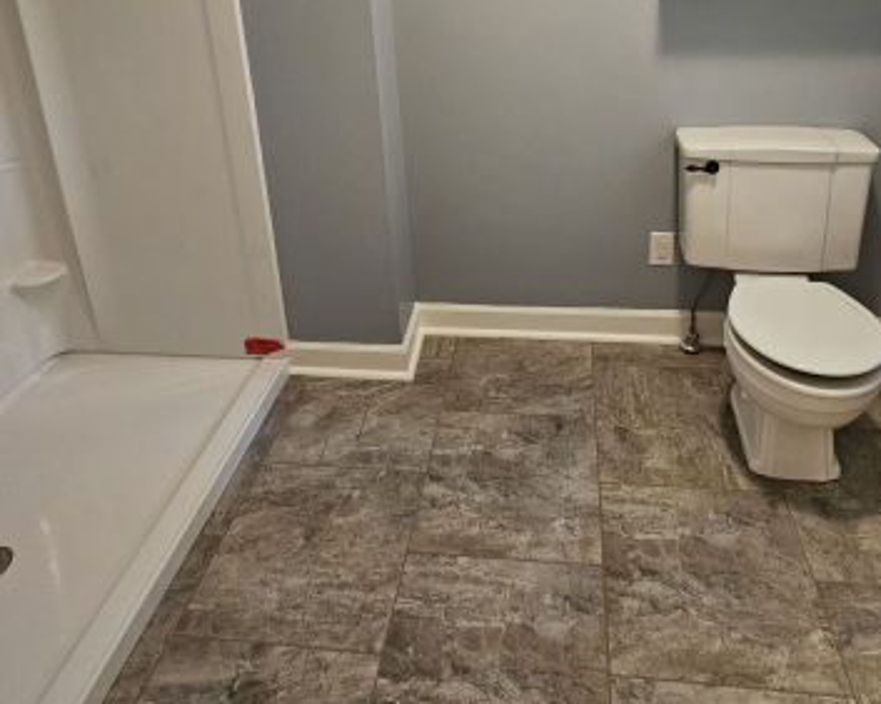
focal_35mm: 24
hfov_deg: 70.2
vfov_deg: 53.1
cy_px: 100
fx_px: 625
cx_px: 473
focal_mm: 2.2
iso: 320
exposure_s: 1/60
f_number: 2.2
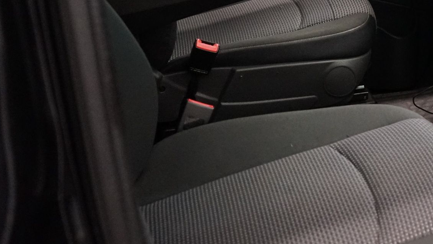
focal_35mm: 67
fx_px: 769
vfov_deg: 17.6
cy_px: 1
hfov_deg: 28.9
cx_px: 460
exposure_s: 1/160
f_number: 3.5
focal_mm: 29
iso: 5000
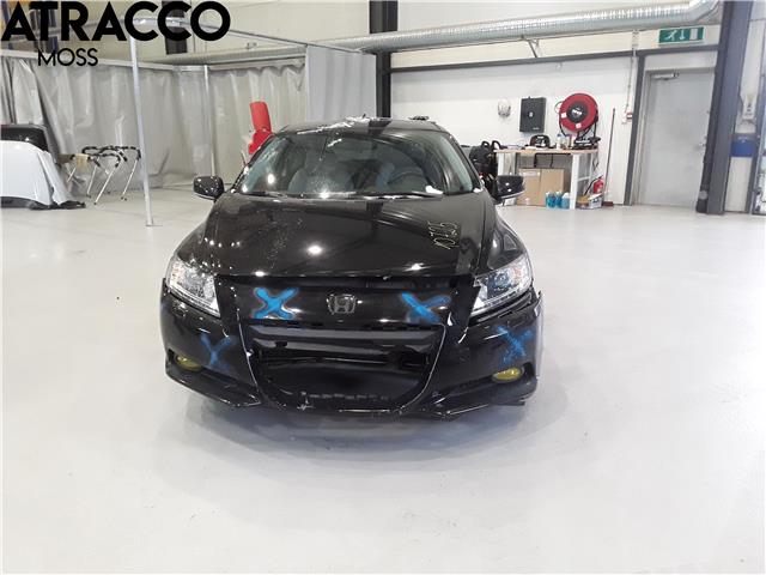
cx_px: 383
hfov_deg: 63.4
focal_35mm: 28
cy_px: 288
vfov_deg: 49.7
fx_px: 620
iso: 250
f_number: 1.9
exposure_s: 1/25
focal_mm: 2.91
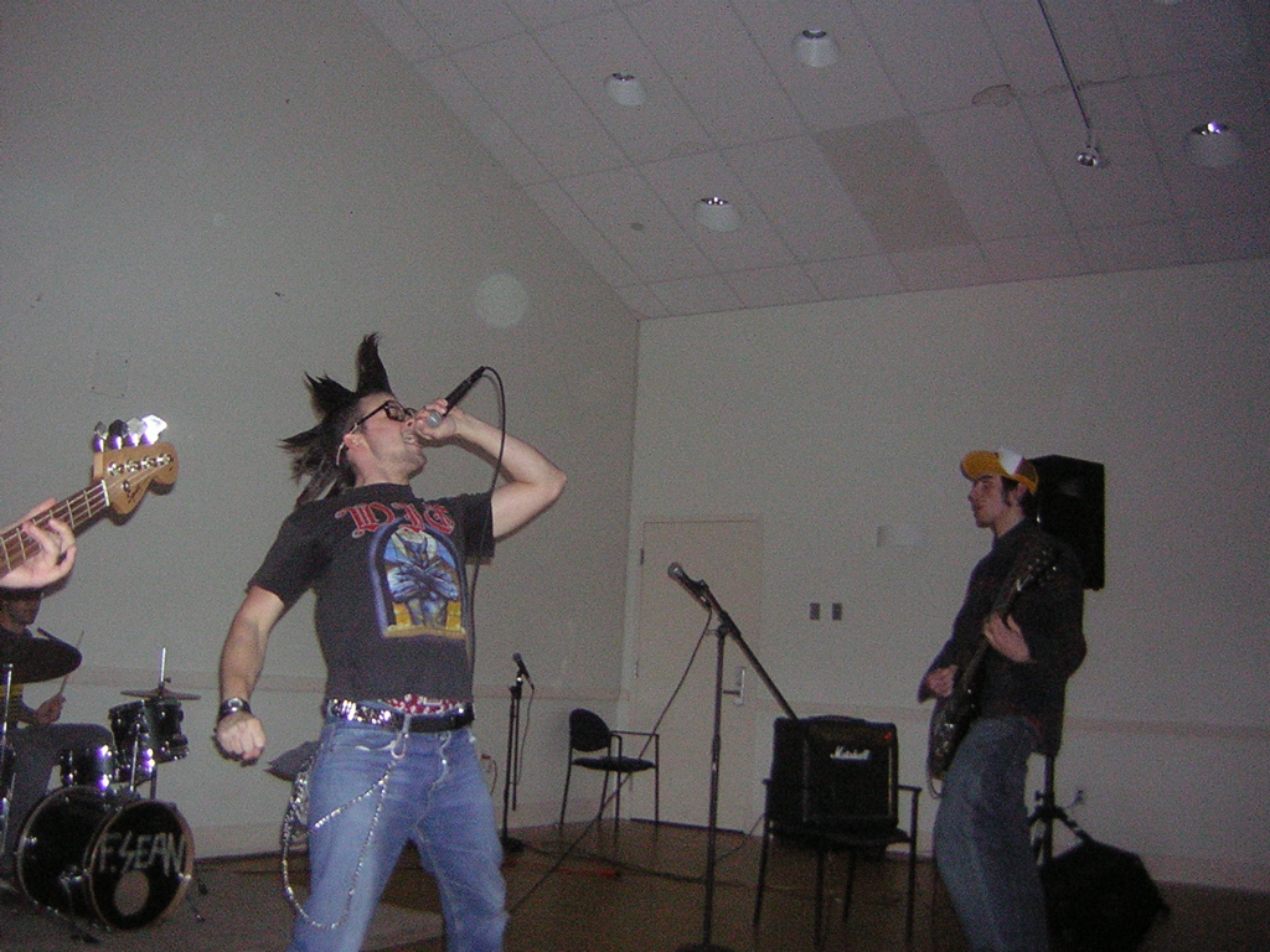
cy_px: 476
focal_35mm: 36
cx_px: 635
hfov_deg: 51.4
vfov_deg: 39.7
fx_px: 1321
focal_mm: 4.7
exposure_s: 1/60.1
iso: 200
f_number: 2.6
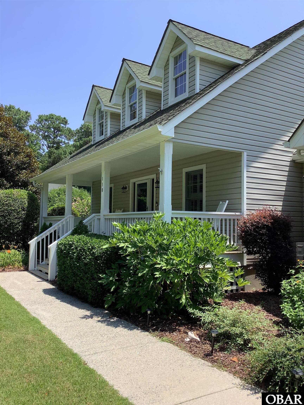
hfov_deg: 45.4
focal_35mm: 31
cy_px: 202
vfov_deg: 58.4
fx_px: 363
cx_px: 152
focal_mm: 3.3
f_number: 2.4
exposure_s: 1/668
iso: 25
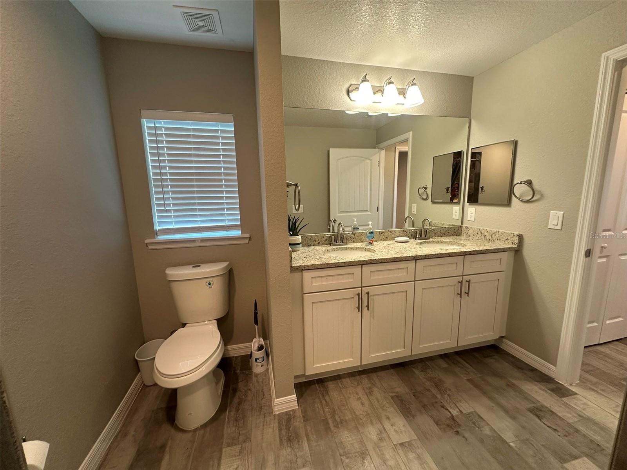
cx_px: 314
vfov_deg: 85.7
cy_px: 235
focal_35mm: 14
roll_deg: +1.4
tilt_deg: -9.3
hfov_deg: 102.1
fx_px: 254
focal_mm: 2.22
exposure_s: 1/120
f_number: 2.2
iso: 200
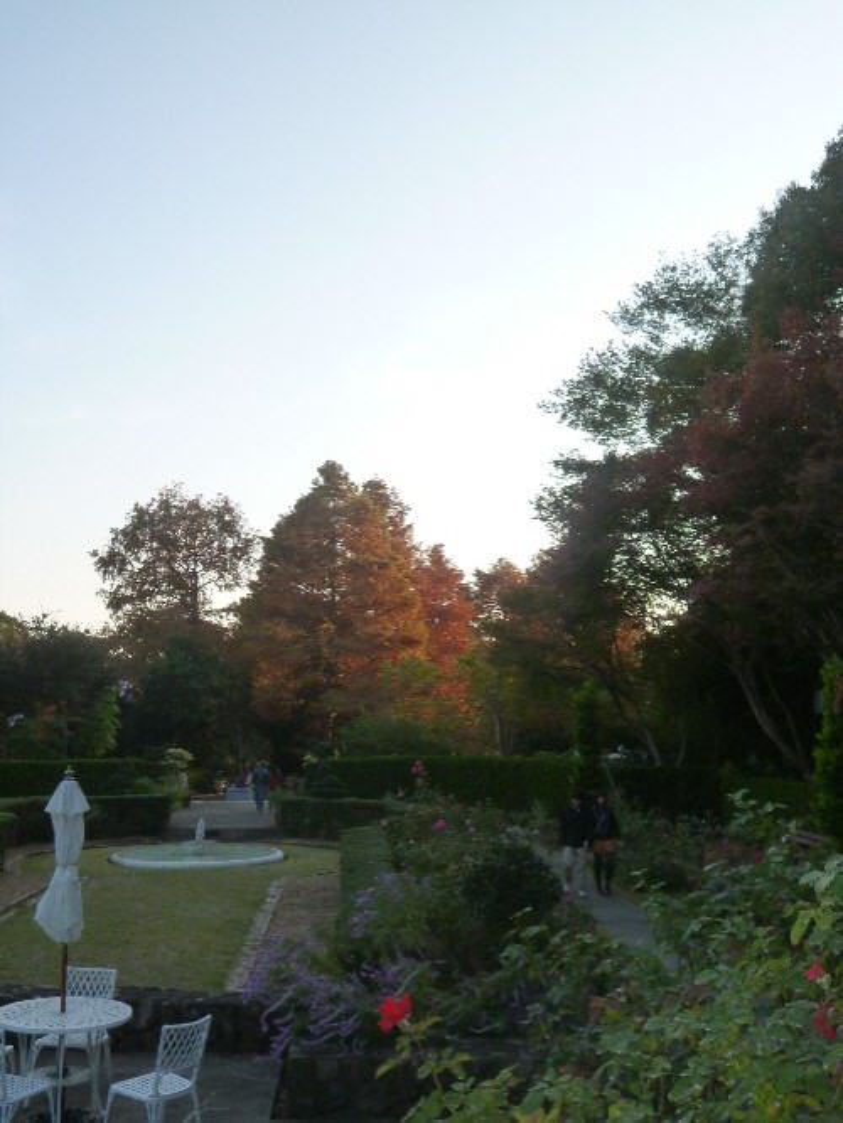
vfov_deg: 53.9
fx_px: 1103
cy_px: 562
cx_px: 422
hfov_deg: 41.8
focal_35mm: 34
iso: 160
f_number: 2.9
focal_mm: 6
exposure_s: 1/500
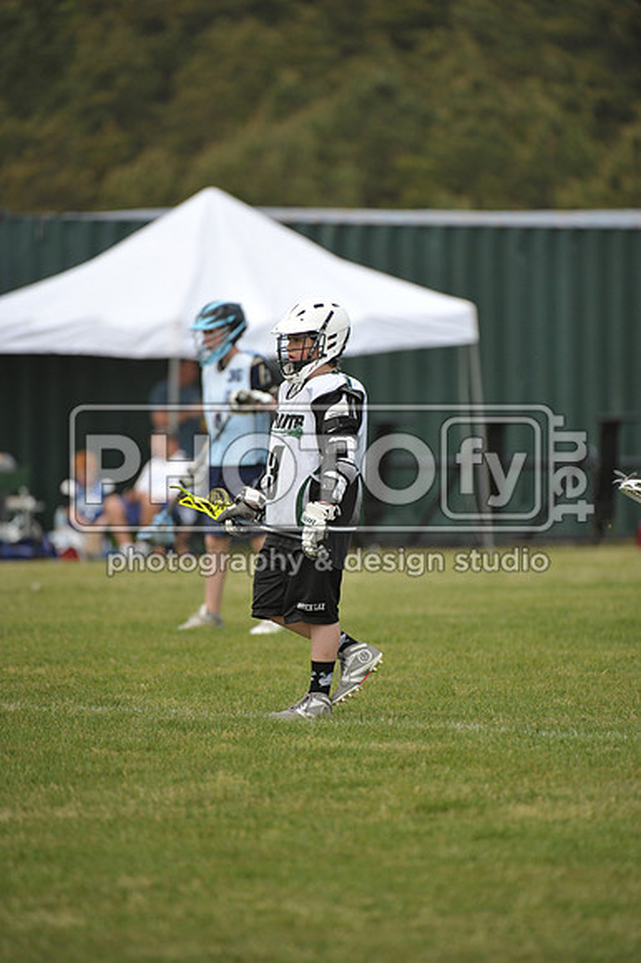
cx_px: 320
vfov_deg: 6.1
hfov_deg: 4.0
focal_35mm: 340
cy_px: 482
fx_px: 9091
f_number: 4
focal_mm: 340
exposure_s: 1/3200
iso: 800
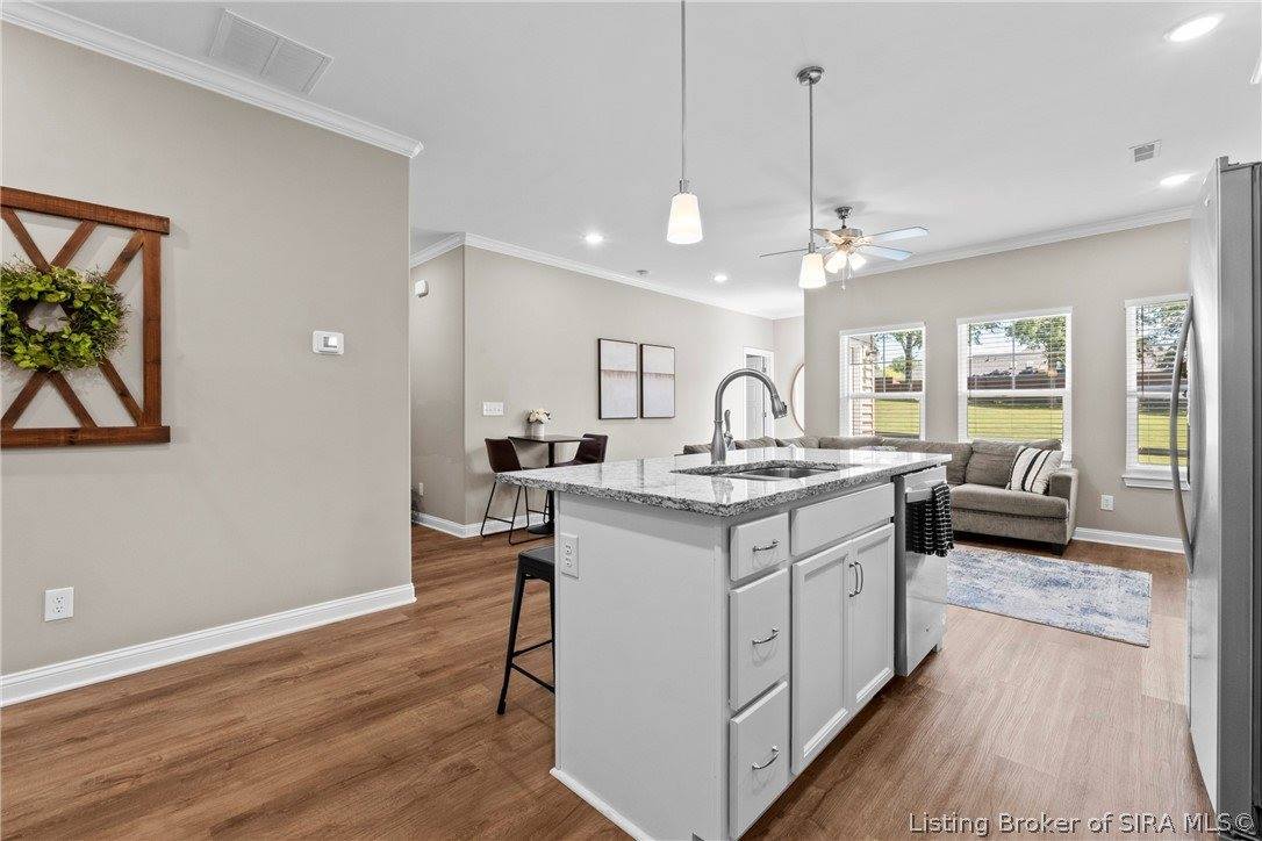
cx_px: 631
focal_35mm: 15
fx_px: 526
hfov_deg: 100.4
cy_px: 420
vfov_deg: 77.3
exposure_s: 1/3
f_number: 11
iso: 400
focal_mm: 10
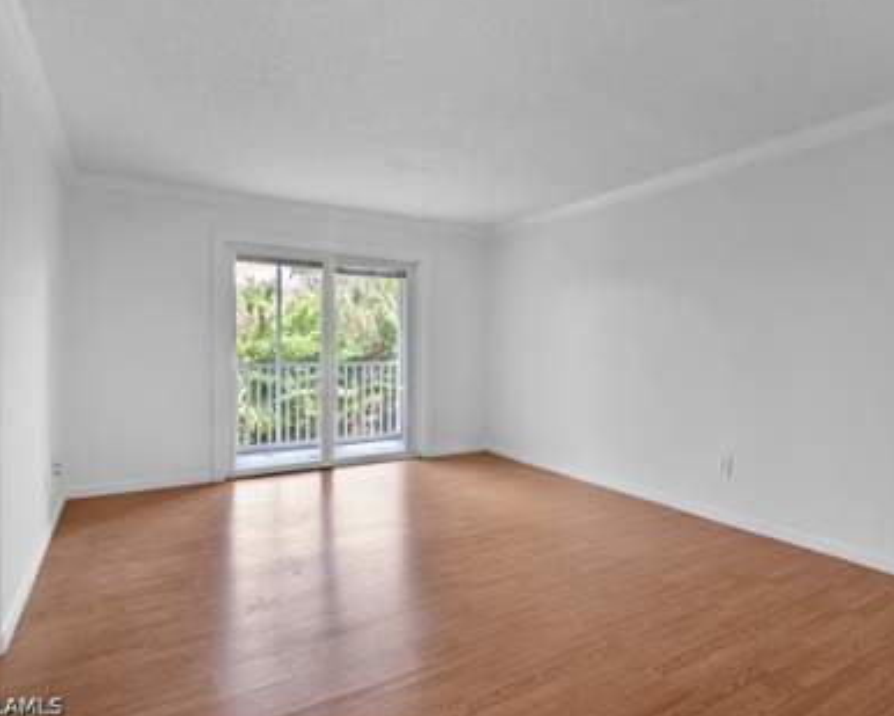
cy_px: 352
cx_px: 496
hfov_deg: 77.4
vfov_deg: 65.5
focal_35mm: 21
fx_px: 556
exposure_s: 1/20
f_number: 3.5
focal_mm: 12
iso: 220
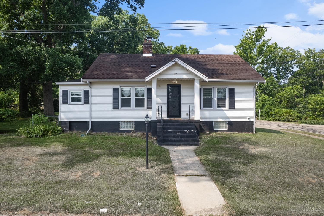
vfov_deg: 57.2
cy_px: 108
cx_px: 162
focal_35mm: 22
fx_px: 198
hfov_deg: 78.6
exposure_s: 1/1000
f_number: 2.8
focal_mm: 8.38
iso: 110
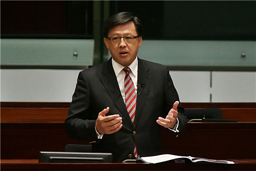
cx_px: 128
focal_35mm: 450
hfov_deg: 4.6
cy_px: 86
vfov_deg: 3.1
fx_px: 3200
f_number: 8
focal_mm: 300
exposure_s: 1/160
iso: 10000
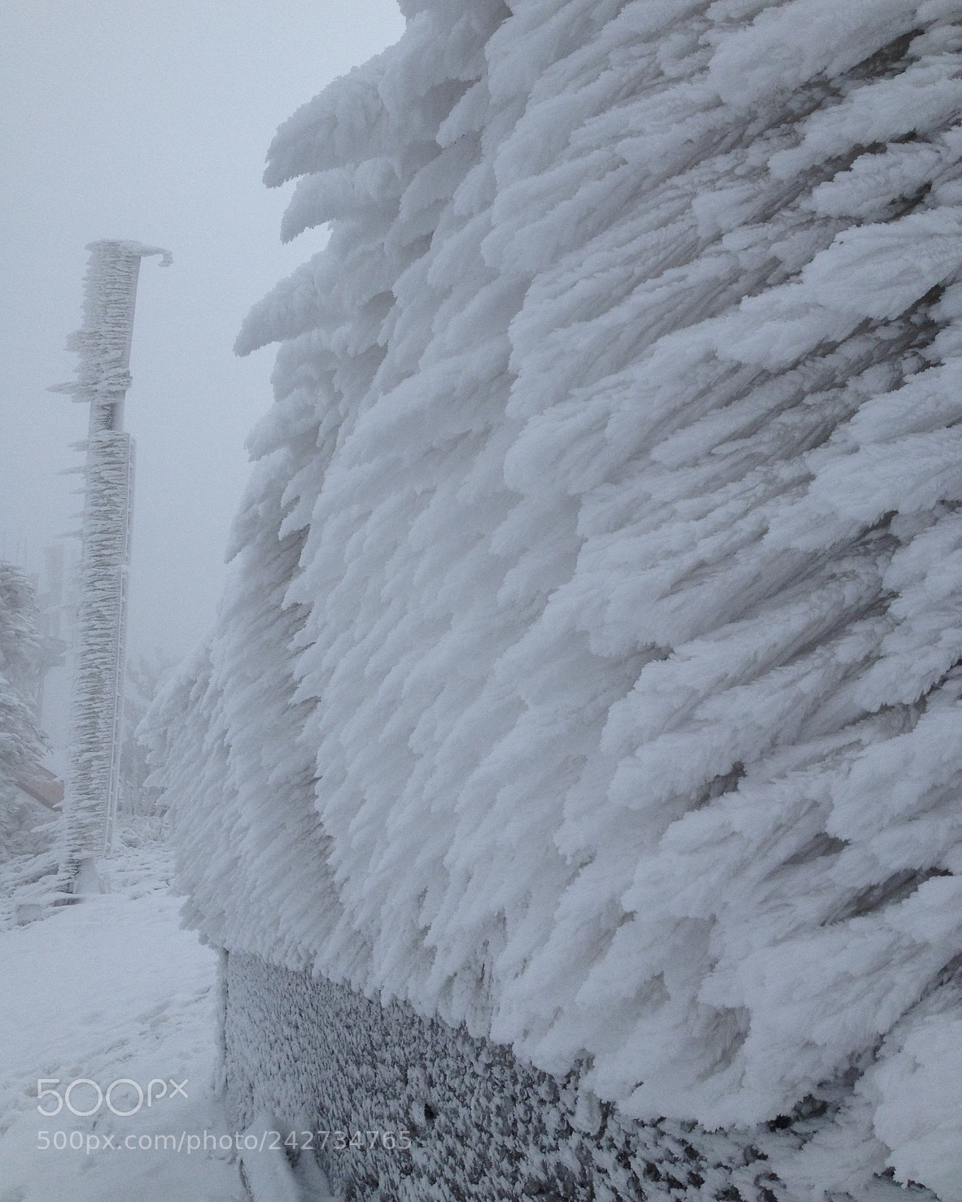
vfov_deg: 49.0
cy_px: 553
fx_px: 1317
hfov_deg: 40.1
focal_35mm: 37
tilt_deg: +16.1
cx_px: 474
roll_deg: +1.3
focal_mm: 4.28
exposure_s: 1/2404
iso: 50
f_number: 2.4
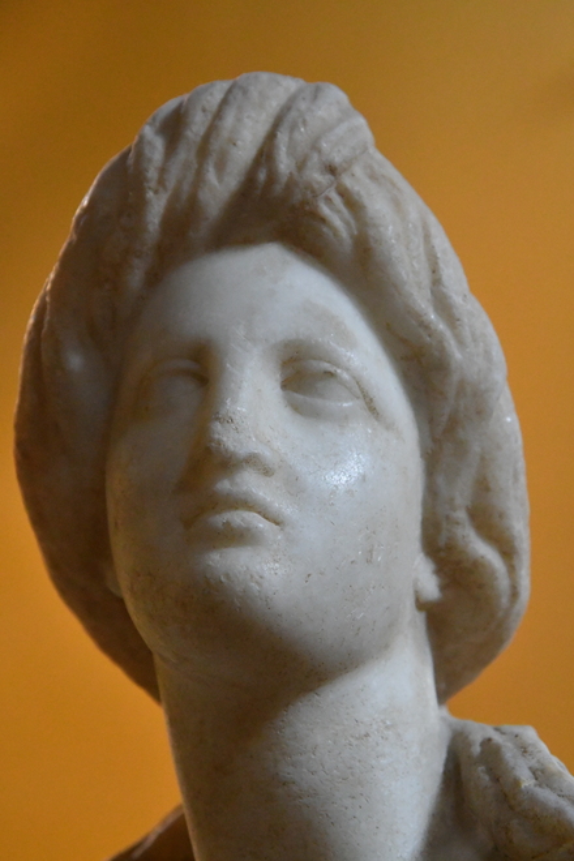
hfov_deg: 9.9
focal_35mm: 138
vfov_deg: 14.9
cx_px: 287
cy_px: 430
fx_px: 3300
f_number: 5.6
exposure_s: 1/200
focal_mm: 92
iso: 8000
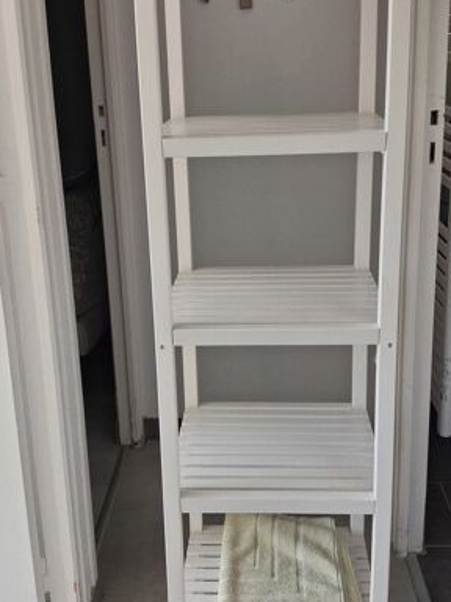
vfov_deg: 42.1
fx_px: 782
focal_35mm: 45
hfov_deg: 32.2
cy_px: 282
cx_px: 215
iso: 125
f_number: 1.8
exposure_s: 1/100
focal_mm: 4
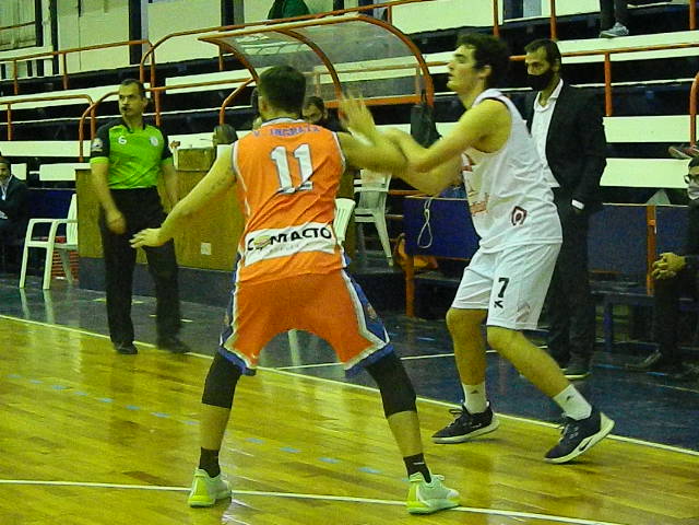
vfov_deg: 14.4
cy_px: 262
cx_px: 350
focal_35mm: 103
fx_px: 2080
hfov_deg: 19.1
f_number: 4.5
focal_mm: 18.6
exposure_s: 1/60
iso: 2500
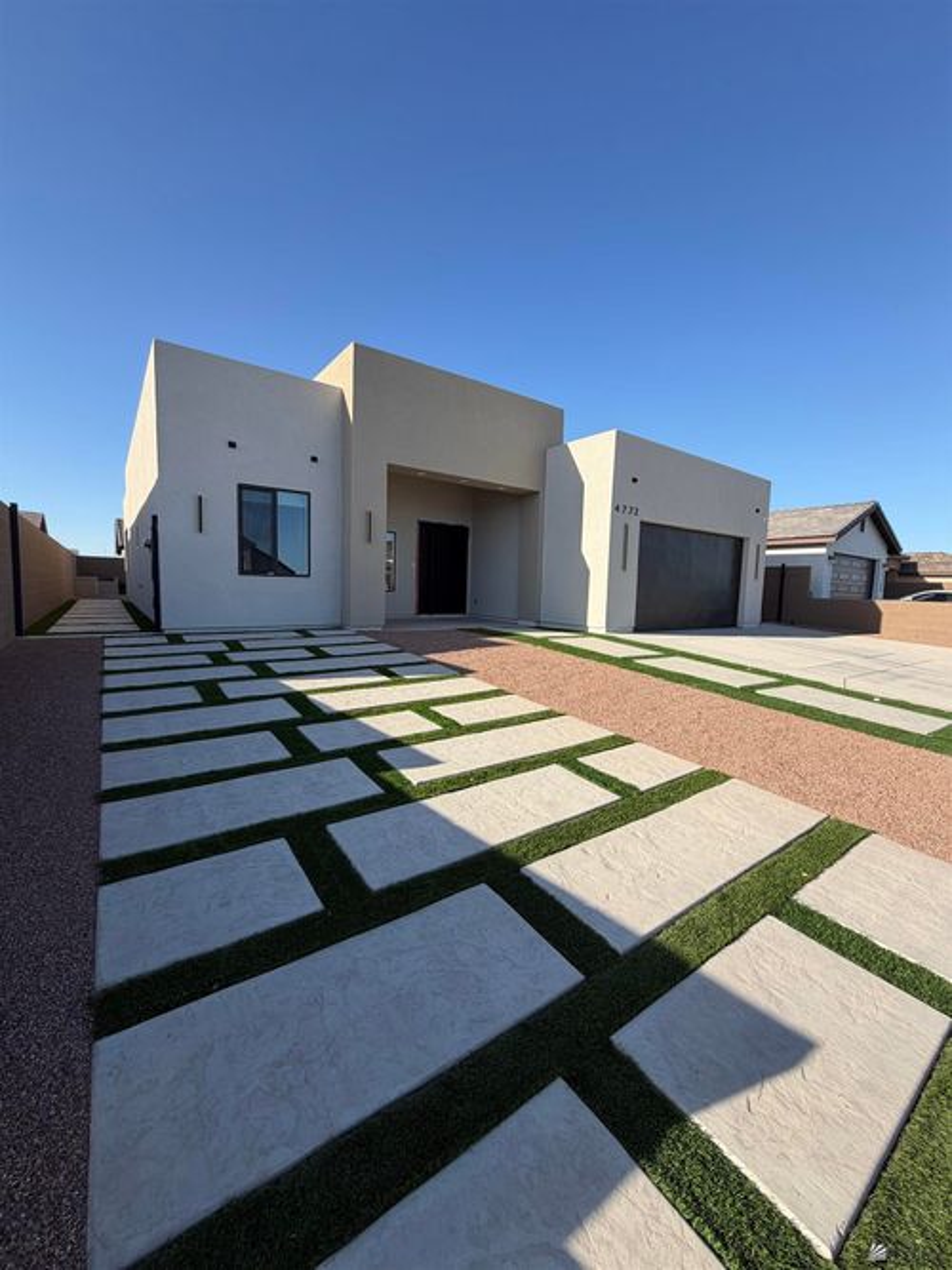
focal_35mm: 14
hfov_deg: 85.7
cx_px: 476
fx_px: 514
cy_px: 635
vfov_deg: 102.1
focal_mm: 2.22
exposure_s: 1/770
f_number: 2.2
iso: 32
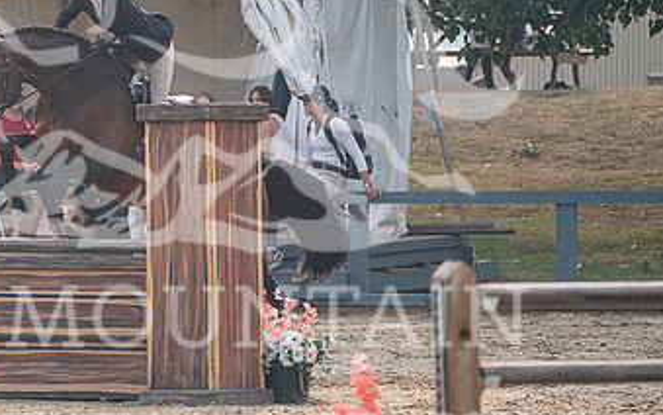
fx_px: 12596
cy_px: 140
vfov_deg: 1.9
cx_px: 104
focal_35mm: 697
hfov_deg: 3.0
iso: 500
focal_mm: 400
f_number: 5.6
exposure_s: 1/1000
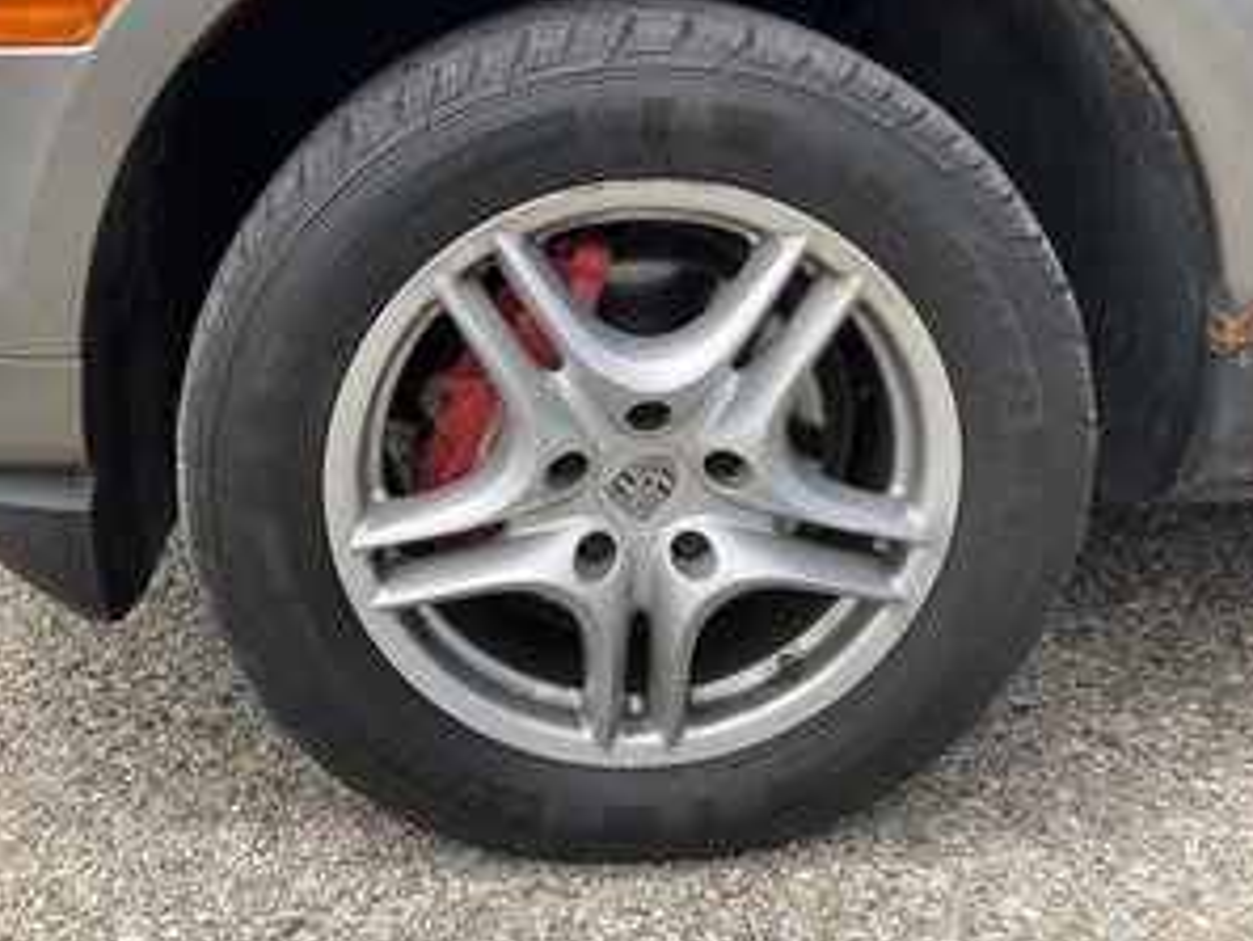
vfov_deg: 36.5
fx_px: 1412
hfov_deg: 47.8
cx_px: 603
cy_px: 325
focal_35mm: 39
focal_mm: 3
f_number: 1.8
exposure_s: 1/674
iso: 25
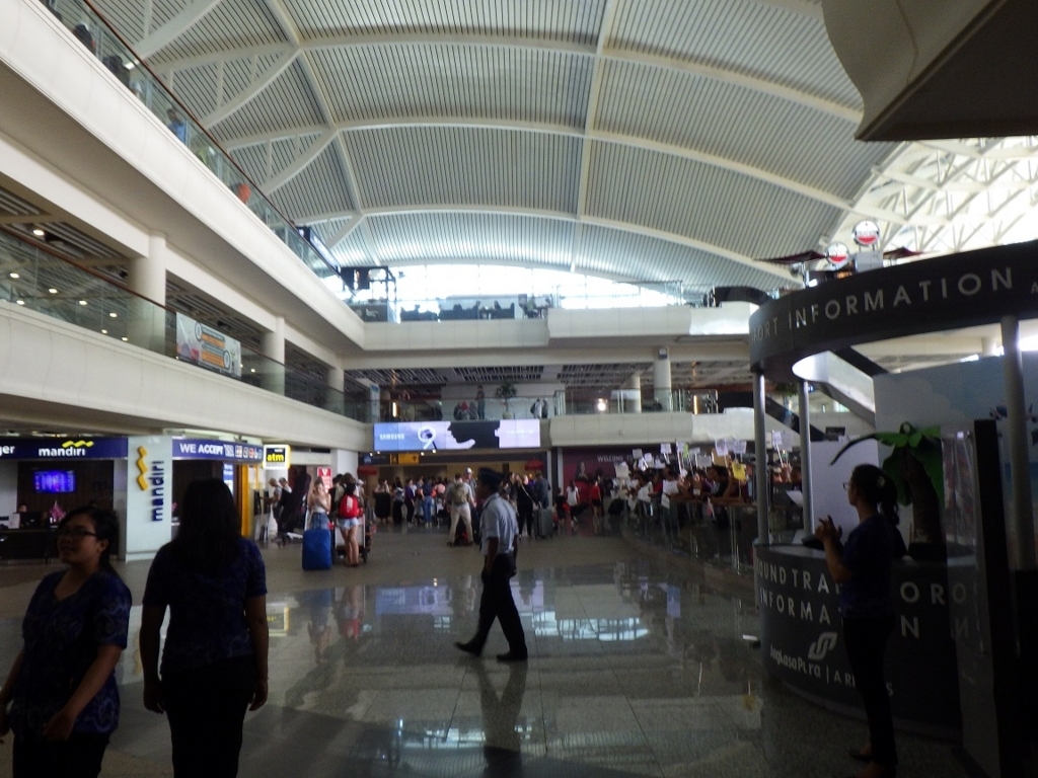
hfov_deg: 63.4
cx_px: 519
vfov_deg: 49.7
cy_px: 389
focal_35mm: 28
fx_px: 840
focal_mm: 5
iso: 250
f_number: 3.5
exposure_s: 1/45
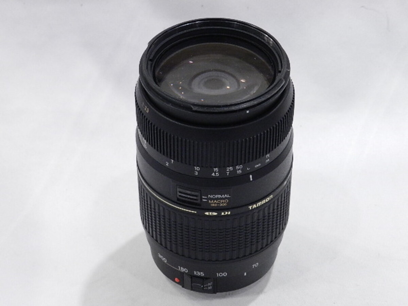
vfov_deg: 17.6
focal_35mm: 84
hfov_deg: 23.3
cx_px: 204
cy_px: 153
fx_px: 990
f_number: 4.4
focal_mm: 14.9
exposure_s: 1/50
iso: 800
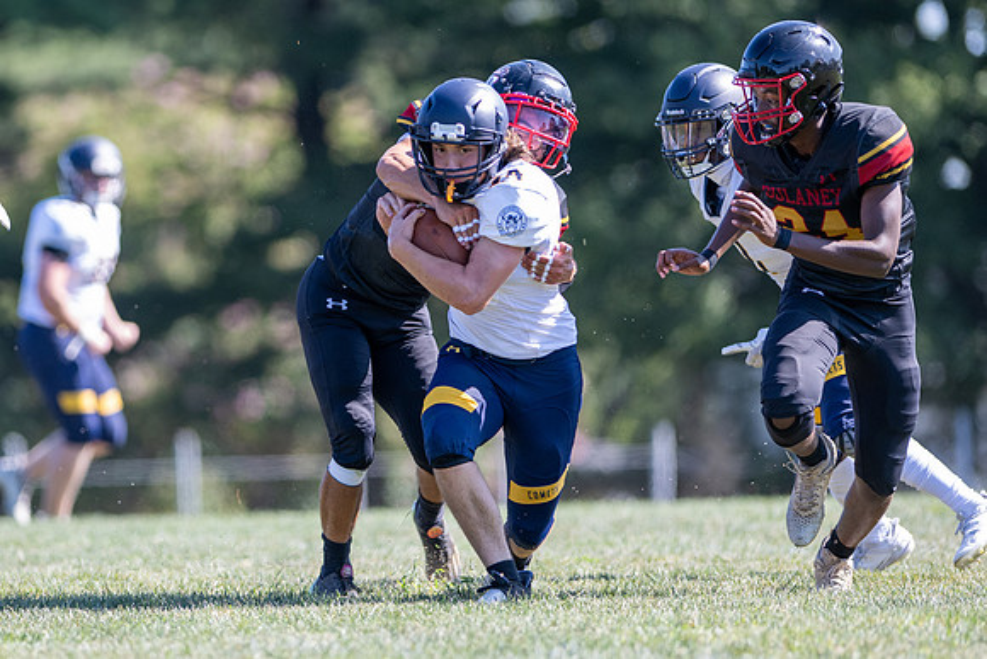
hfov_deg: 5.0
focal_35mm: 412
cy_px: 324
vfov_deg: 3.3
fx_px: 11306
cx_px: 319
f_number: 2.8
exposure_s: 1/1600
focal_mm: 300
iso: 400
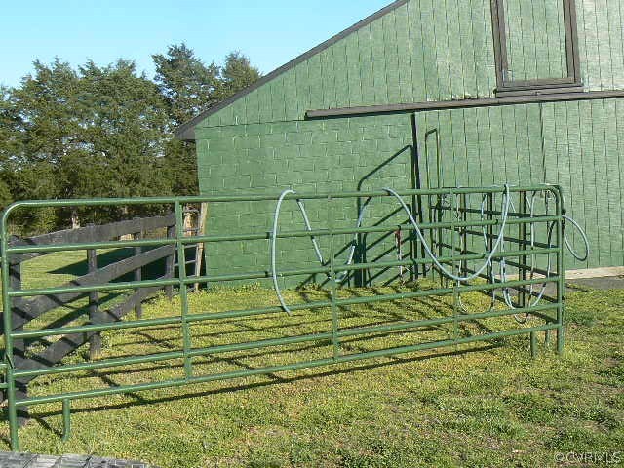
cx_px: 312
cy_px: 234
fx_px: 901
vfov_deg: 29.1
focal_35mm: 50
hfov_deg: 38.2
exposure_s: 1/400
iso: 80
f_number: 5.6
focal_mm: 6.2
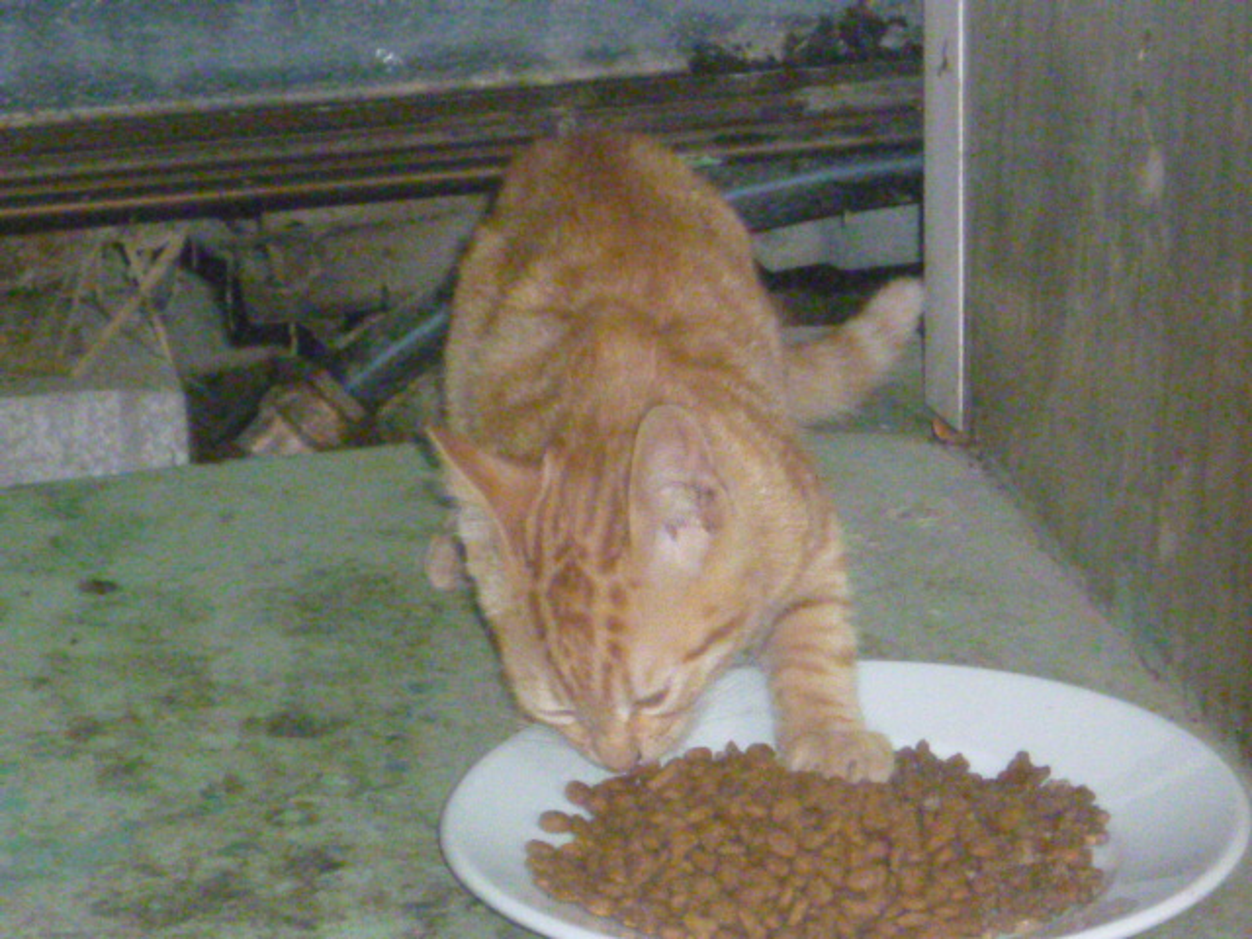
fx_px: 7704
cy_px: 470
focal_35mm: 213
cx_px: 626
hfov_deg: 9.3
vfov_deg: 7.0
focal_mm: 25
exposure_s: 1/60
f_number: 6.9
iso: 1600
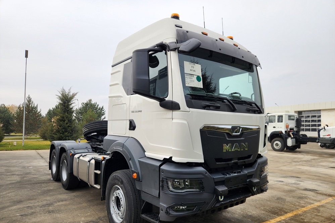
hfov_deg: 73.8
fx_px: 223
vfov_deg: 53.0
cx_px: 168
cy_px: 122
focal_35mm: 24
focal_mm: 5.4
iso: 20
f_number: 1.8
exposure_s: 1/750
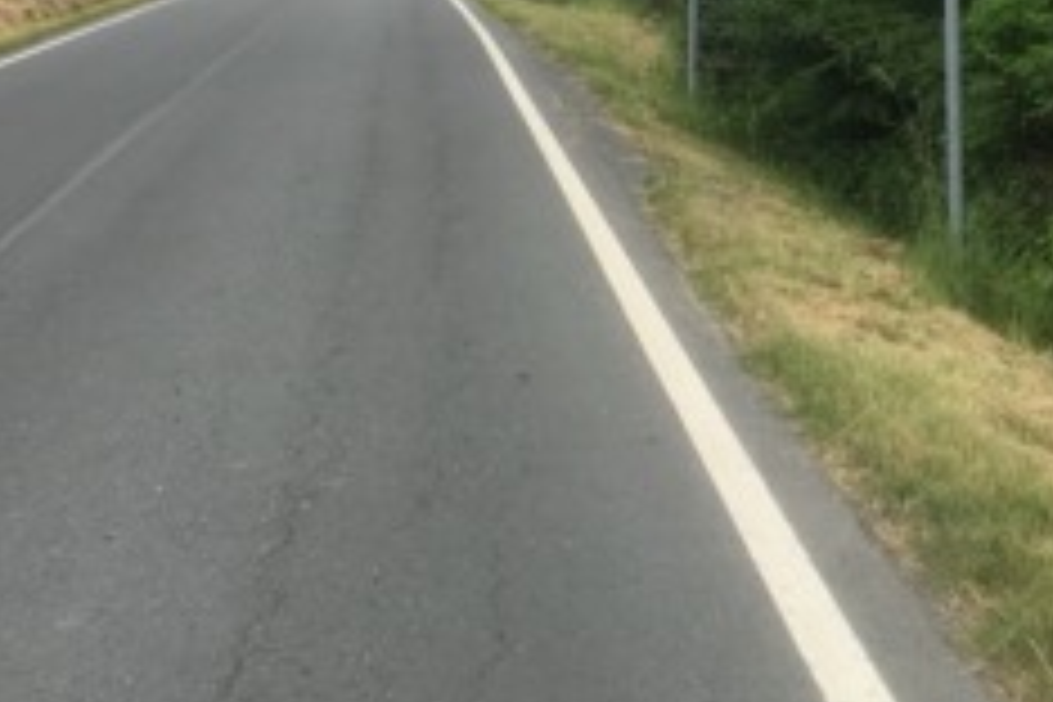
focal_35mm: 67
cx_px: 878
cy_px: -76
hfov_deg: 29.2
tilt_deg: -7.0
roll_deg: +1.9
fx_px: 1960
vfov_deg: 19.4
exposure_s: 1/663
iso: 25
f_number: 2.2
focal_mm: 4.15
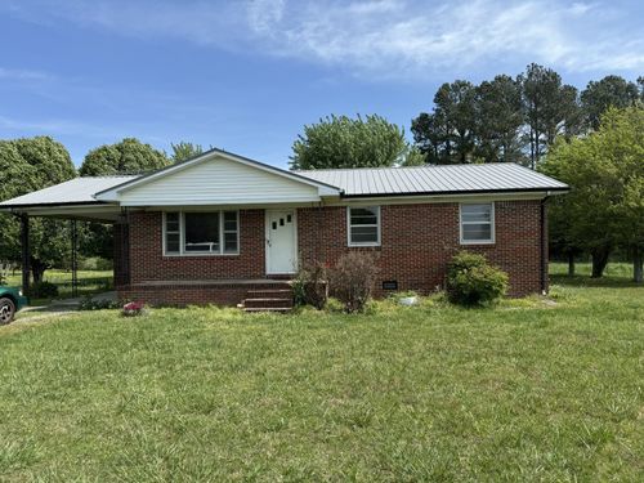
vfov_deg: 56.8
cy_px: 242
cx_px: 322
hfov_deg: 71.6
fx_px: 446
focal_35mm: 24
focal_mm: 6.76
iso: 80
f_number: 1.78
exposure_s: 1/4049
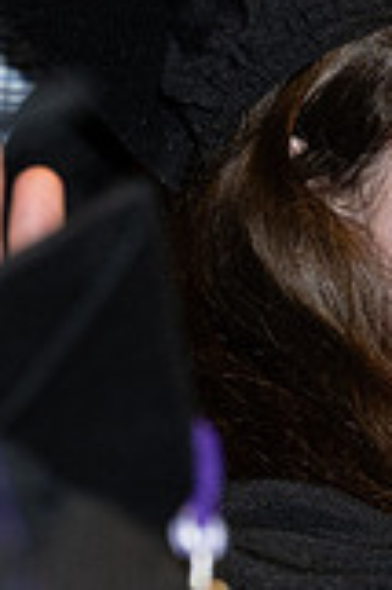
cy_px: 541
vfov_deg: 1.8
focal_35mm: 1134
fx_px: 18561
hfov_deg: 1.2
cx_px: 970
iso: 1000
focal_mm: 170
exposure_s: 1/160
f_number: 5.6
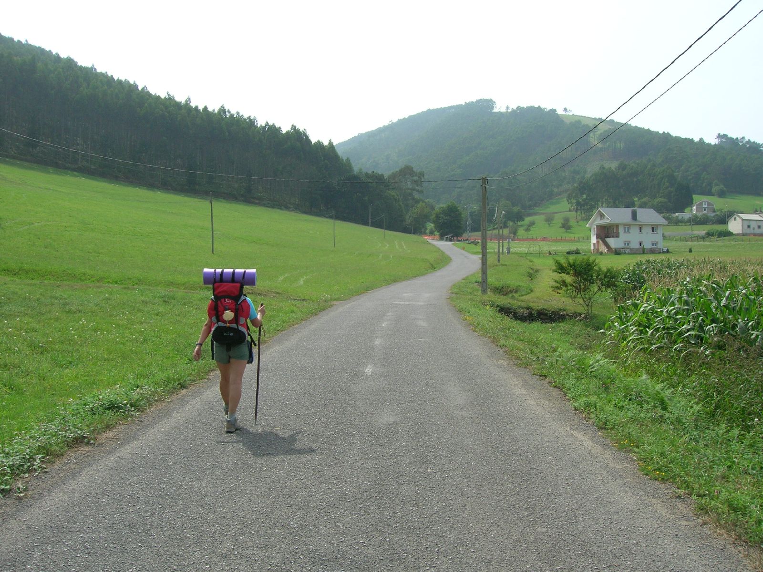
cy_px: 286
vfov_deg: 41.8
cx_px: 382
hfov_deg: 54.0
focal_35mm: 34
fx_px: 749
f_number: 4.9
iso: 50
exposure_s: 1/303
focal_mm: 5.7
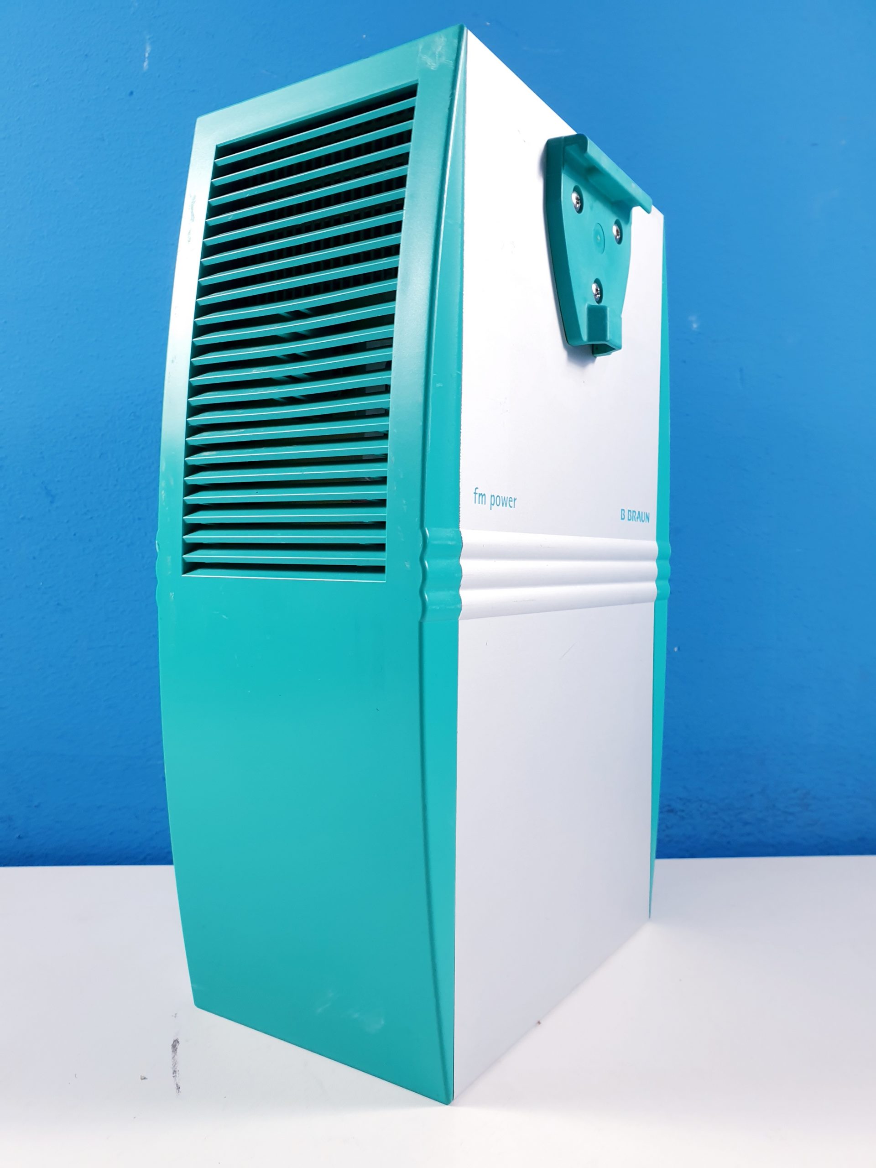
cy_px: 584
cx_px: 438
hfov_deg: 53.1
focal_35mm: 26
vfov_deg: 67.3
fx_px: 877
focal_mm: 4.3
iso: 80
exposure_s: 1/50
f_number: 2.4
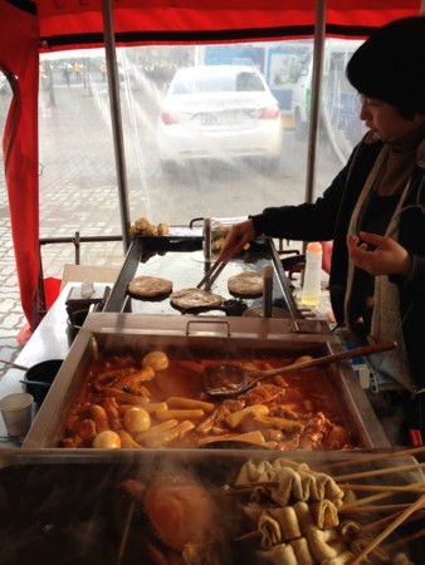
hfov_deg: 40.7
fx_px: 572
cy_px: 282
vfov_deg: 52.6
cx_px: 212
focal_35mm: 35
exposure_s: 1/60
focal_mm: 4.28
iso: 64
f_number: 2.4
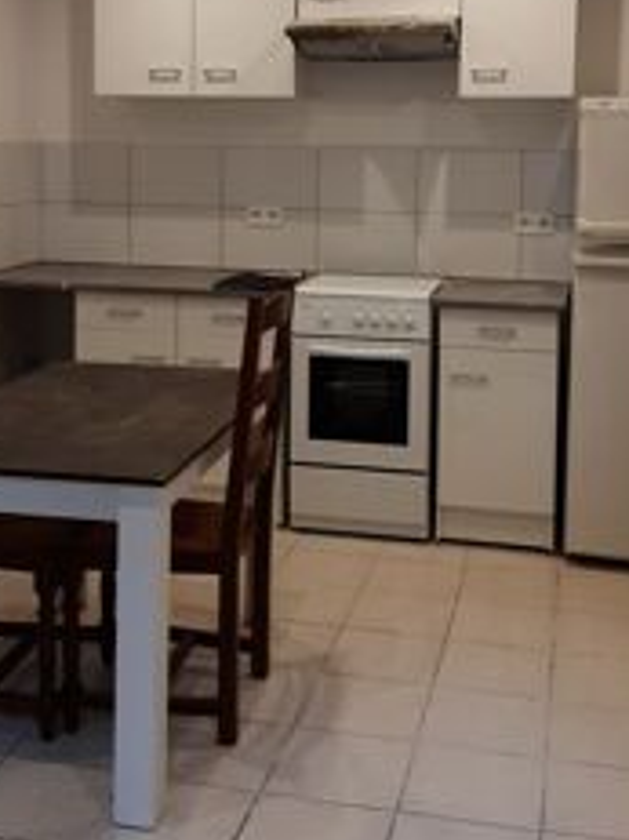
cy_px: 256
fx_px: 1164
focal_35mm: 48
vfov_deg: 39.0
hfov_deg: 30.2
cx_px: 324
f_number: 1.7
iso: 40
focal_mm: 3.93
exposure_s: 1/60
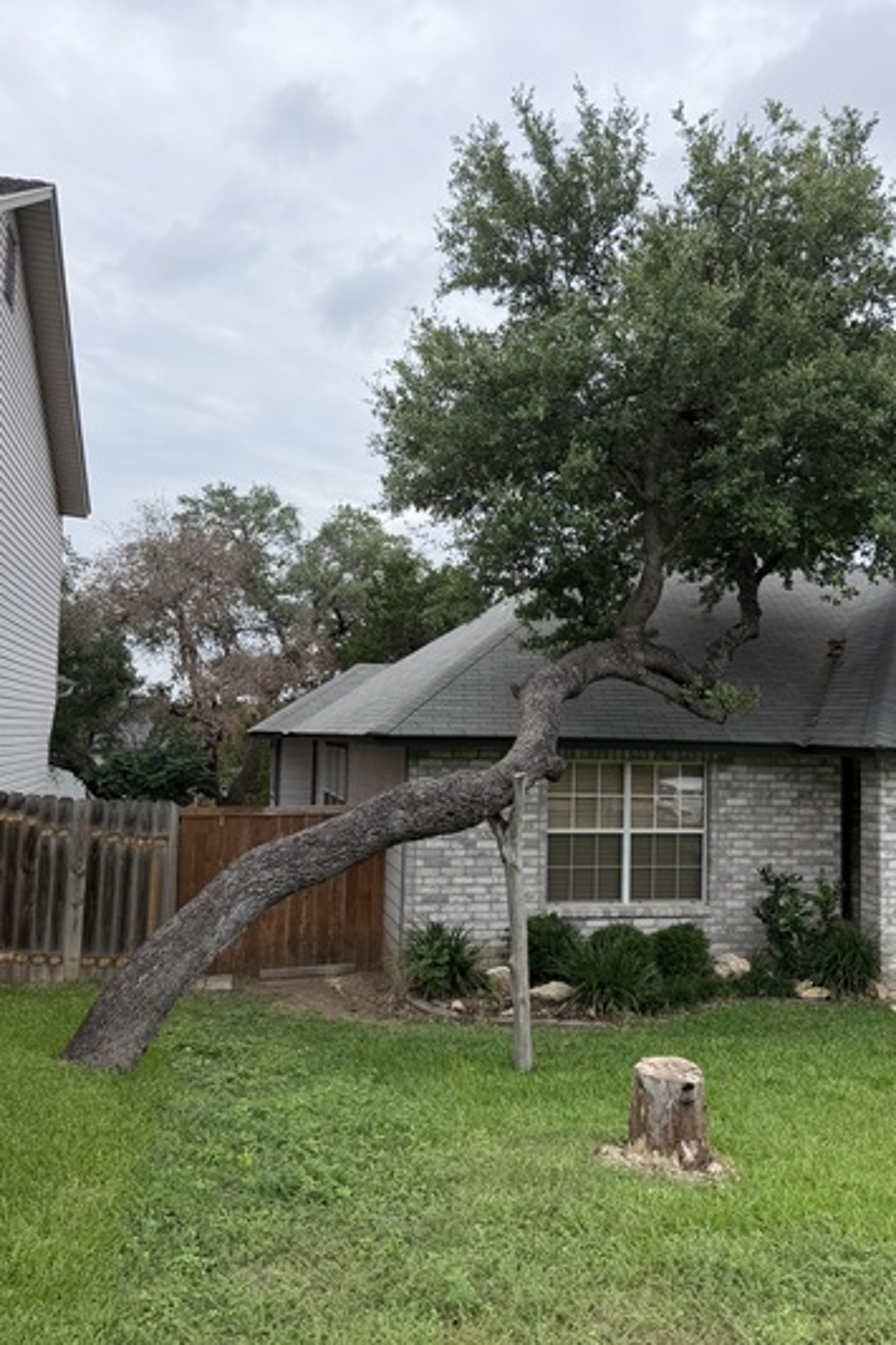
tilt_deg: +2.5
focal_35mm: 30
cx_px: 528
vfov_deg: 61.9
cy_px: 694
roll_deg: -0.5
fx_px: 1121
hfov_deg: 43.4
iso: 80
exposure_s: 1/1585
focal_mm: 6.76
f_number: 1.78
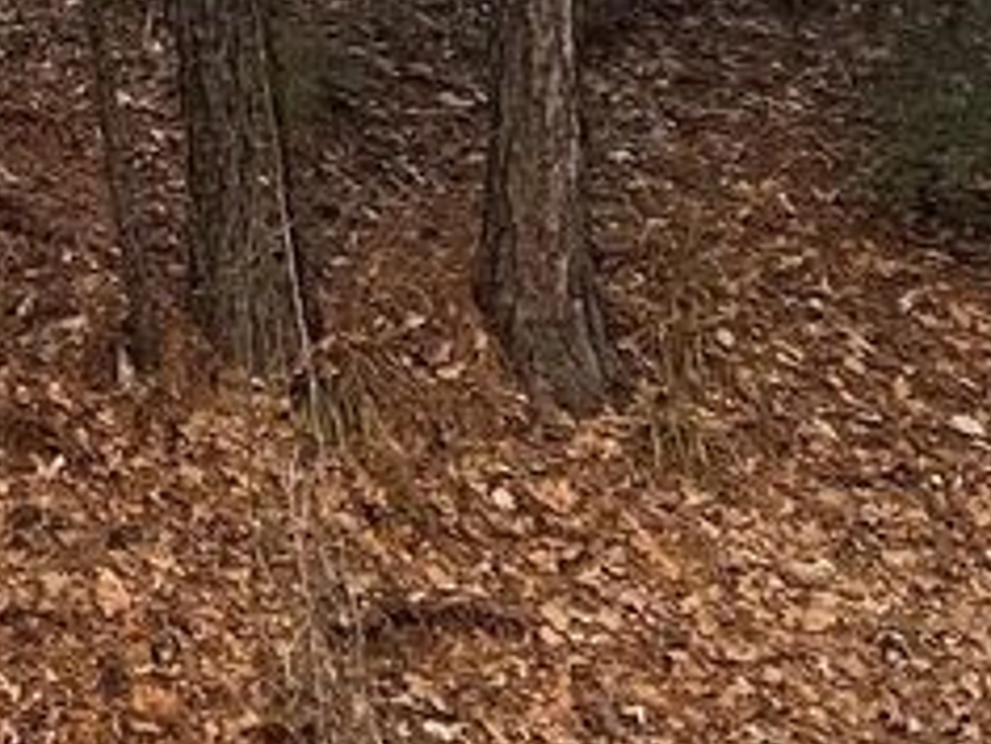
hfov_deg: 15.2
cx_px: -777
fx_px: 3235
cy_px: -450
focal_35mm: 113
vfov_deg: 12.3
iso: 125
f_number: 1.6
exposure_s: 1/91
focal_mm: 5.1
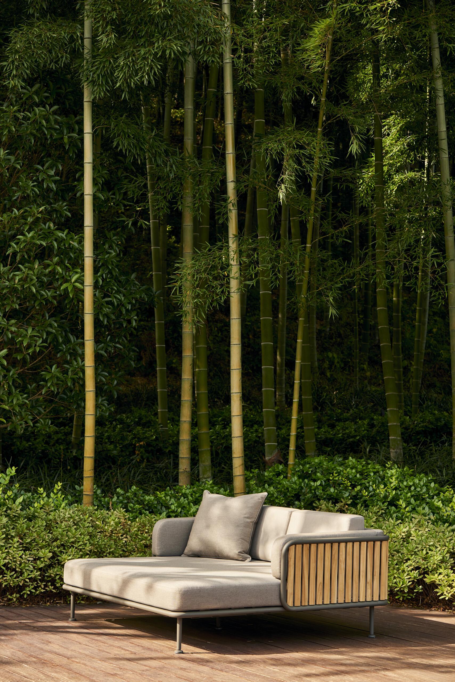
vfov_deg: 28.8
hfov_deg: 19.5
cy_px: 341
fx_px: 1326
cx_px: 228
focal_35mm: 70
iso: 100
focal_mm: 70
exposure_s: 1/100
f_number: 5.6
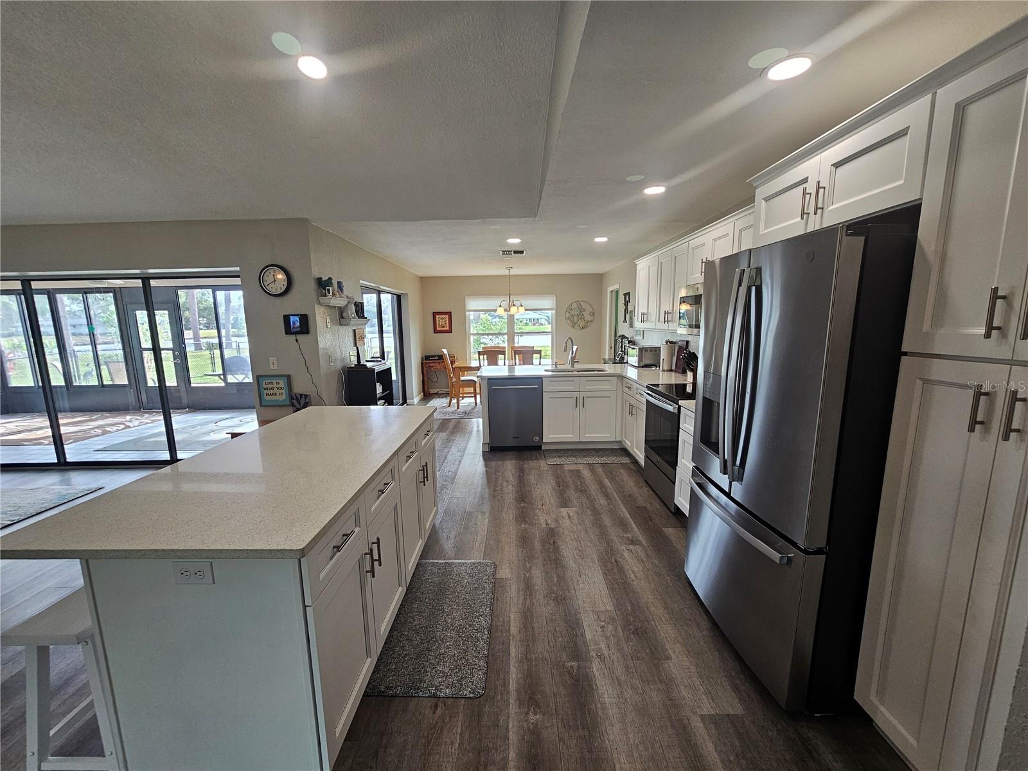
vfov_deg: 89.9
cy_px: 386
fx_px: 386
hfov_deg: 106.2
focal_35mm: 13
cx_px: 514
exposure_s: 1/60
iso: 80
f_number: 2.2
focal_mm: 2.2
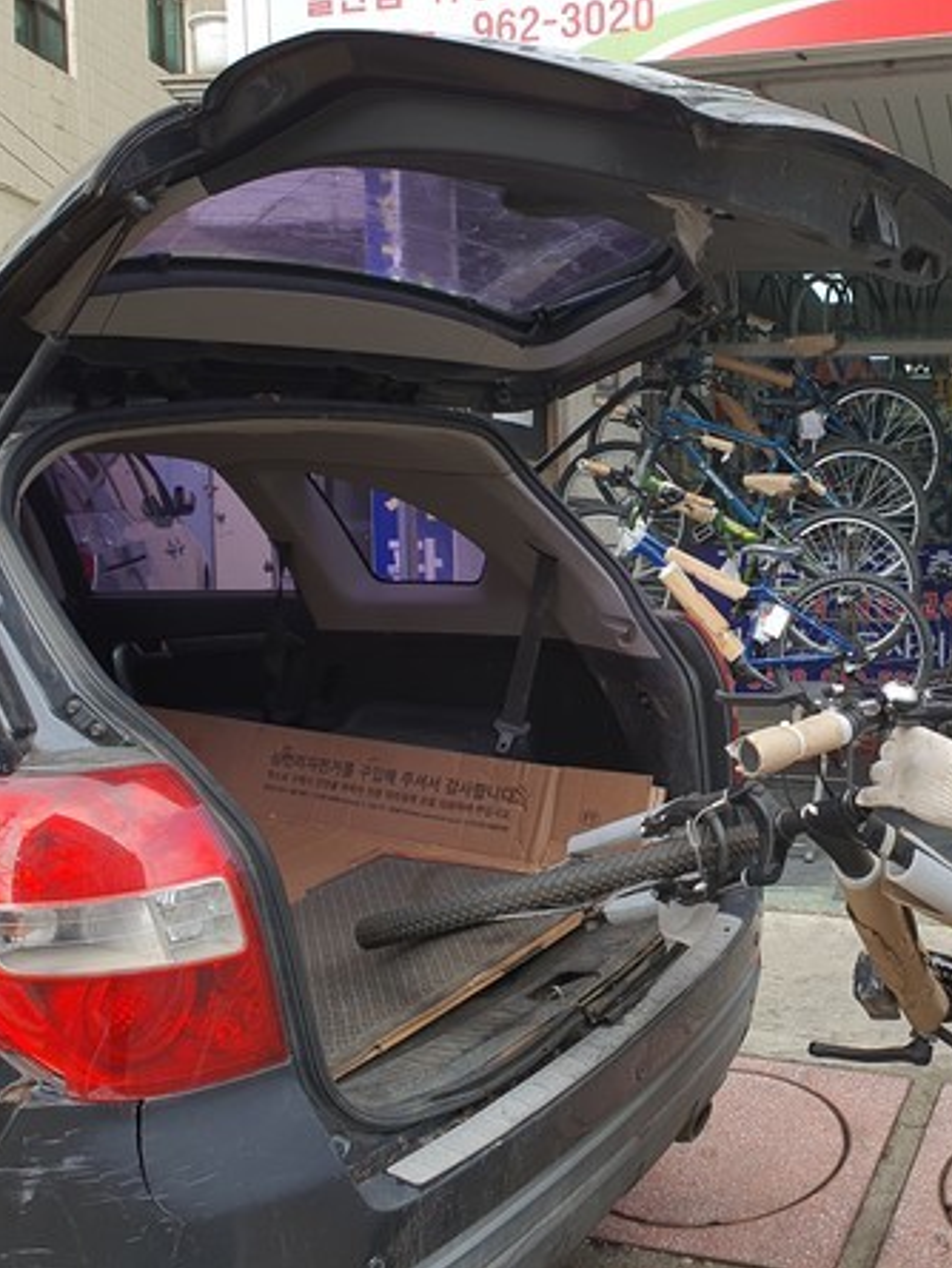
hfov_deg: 38.8
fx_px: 1283
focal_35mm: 35
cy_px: 635
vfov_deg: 52.6
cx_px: 795
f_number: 2.4
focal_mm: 4.3
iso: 50
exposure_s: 1/222
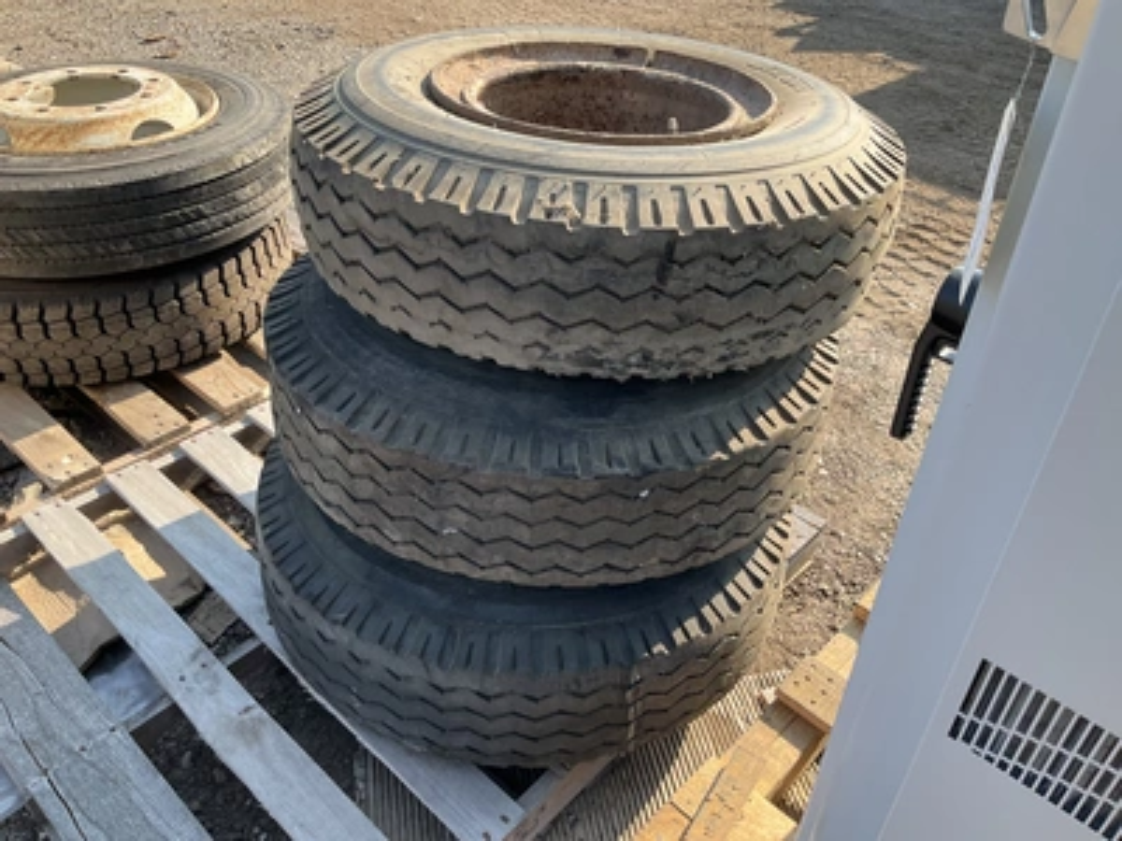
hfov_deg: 61.7
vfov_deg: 48.2
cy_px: 420
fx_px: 940
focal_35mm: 29
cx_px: 561
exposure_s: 1/465
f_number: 1.8
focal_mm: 3
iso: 25
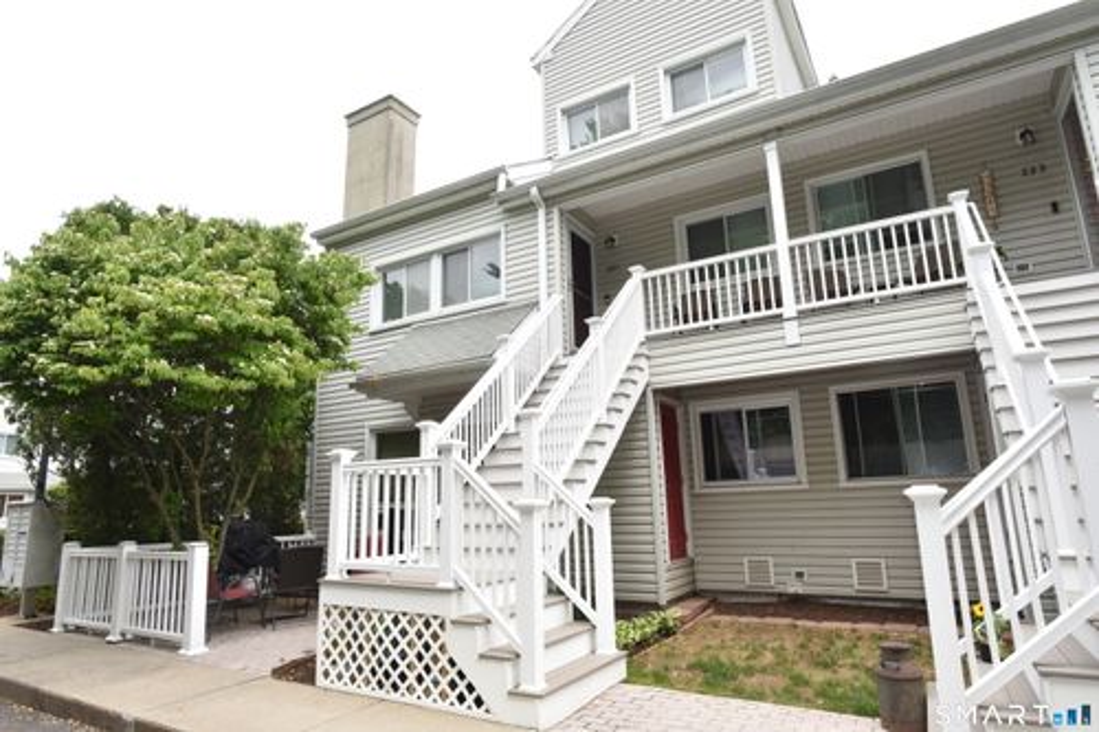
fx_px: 610
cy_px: 366
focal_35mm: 20
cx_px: 550
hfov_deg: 84.0
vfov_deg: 61.9
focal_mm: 20
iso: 1000
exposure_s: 1/200
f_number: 16
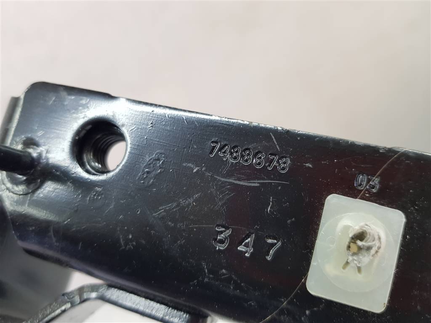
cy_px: 162
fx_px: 324
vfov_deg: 53.1
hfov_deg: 67.3
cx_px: 216
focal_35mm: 26
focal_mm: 4.2
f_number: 1.7
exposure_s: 1/100
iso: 100
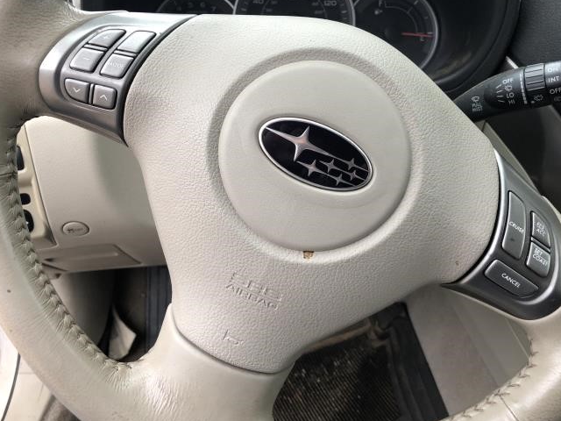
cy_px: 168
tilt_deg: -27.9
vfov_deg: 40.5
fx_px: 567
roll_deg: +2.2
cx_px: 288
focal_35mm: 35
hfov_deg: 52.6
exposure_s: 1/120
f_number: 1.8
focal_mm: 3.99
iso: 50
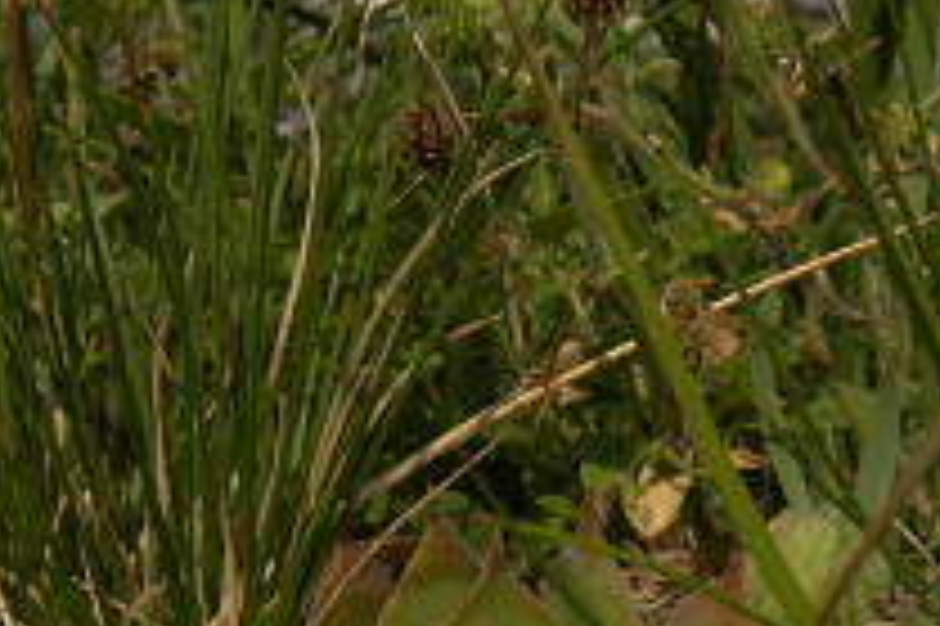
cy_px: 802
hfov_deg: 20.8
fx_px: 2557
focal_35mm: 98
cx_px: 571
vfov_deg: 13.5
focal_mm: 7.3
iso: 64
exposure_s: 1/500
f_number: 7.1
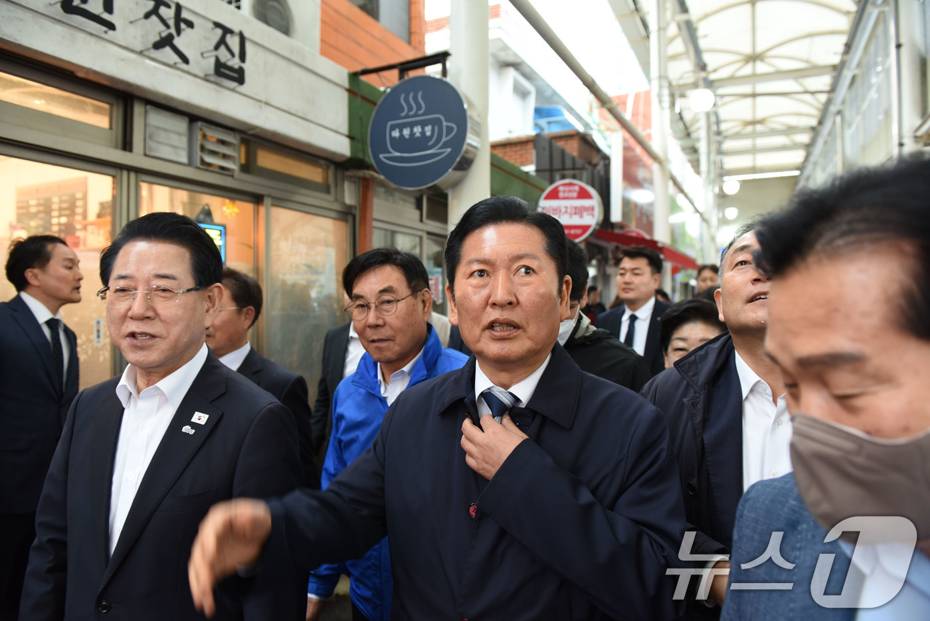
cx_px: 465
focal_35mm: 24
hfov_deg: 73.7
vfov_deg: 53.2
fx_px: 620
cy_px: 310
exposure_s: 1/125
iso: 1250
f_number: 3.5
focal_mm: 24
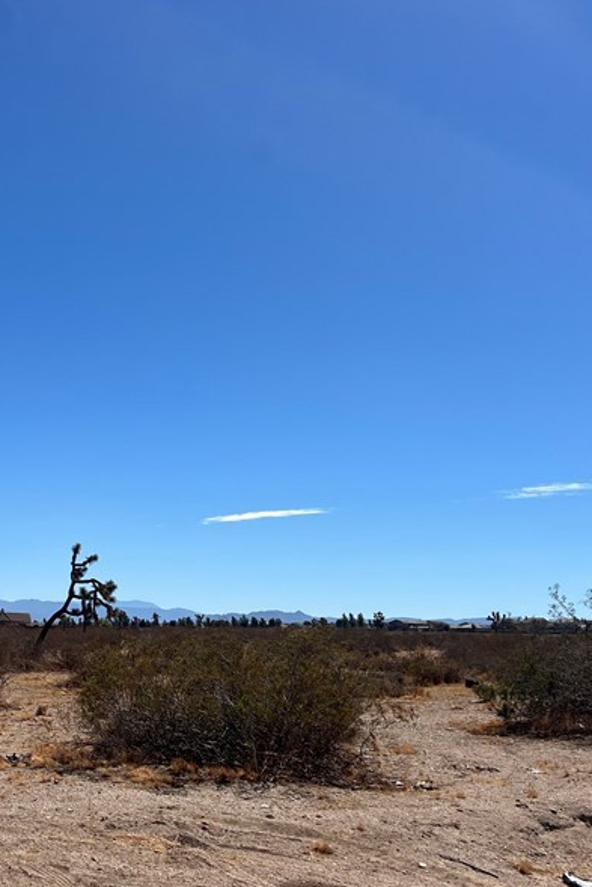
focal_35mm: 47
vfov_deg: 41.9
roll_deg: -1.1
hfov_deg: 28.2
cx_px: 148
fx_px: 1159
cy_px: 485
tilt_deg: +6.9
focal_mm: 5.7
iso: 50
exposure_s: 1/8000
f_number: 1.5
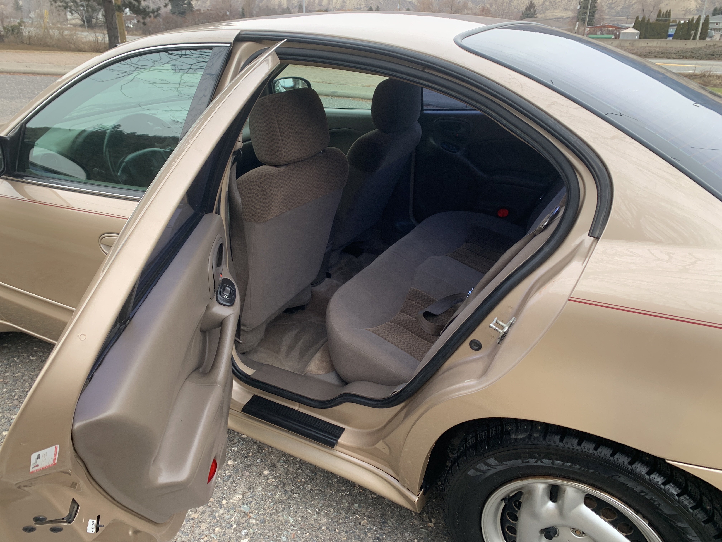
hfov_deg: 67.3
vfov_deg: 53.1
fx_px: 542
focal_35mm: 26
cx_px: 361
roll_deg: -0.8
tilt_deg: -24.1
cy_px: 271
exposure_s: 1/121
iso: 32
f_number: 1.8
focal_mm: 4.25
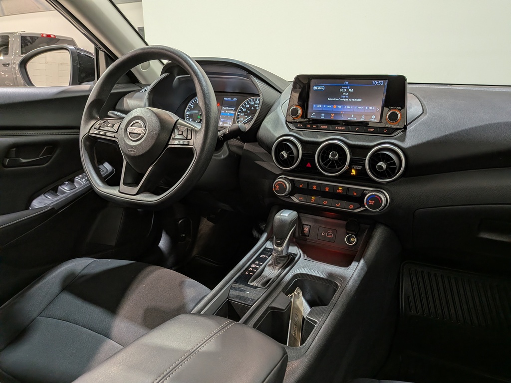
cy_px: 192
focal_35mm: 24
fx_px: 354
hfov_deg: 71.6
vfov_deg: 56.8
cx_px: 256
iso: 198
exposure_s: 1/120
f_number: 1.7
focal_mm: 4.53
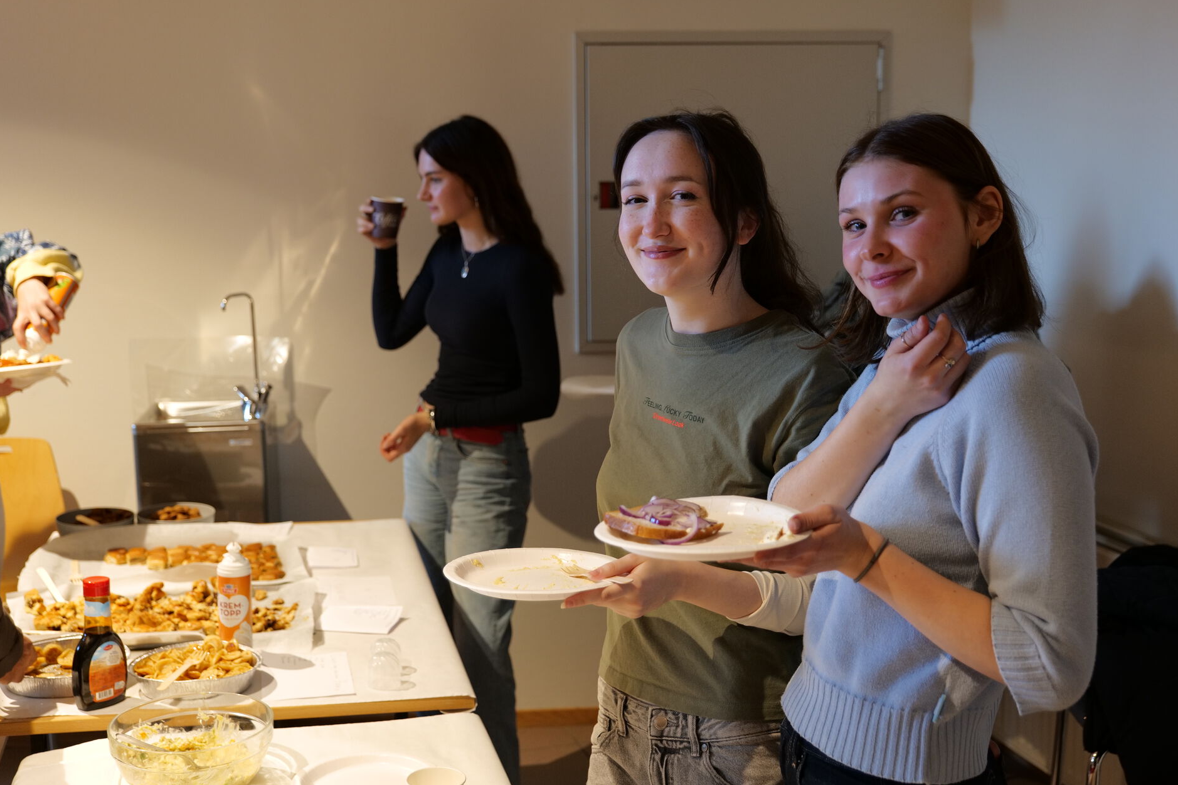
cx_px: 590
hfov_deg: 42.7
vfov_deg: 29.2
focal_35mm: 46
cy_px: 399
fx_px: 1505
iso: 1600
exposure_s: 1/60
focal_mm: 45
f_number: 4
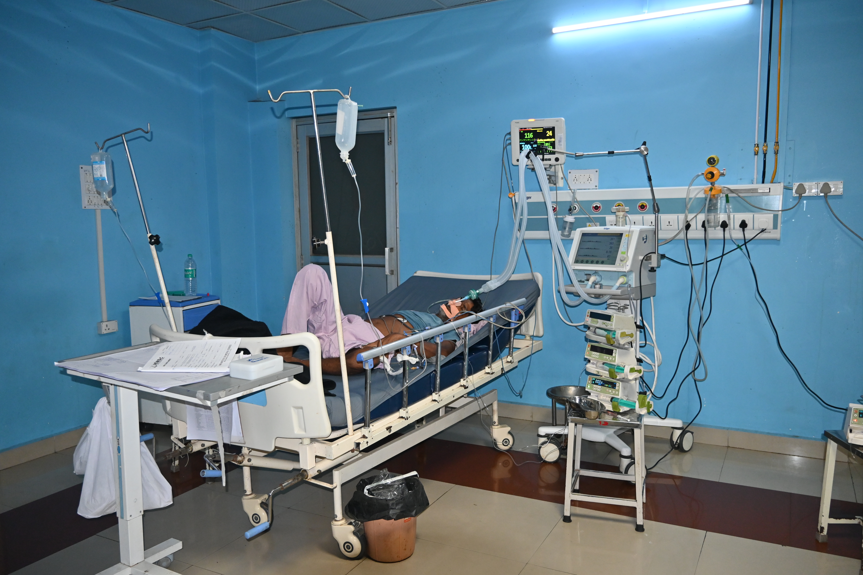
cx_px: 432
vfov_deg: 44.6
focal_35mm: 29
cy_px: 288
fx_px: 701
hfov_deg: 63.2
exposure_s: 1/125
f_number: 3.5
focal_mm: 19.5
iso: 1100
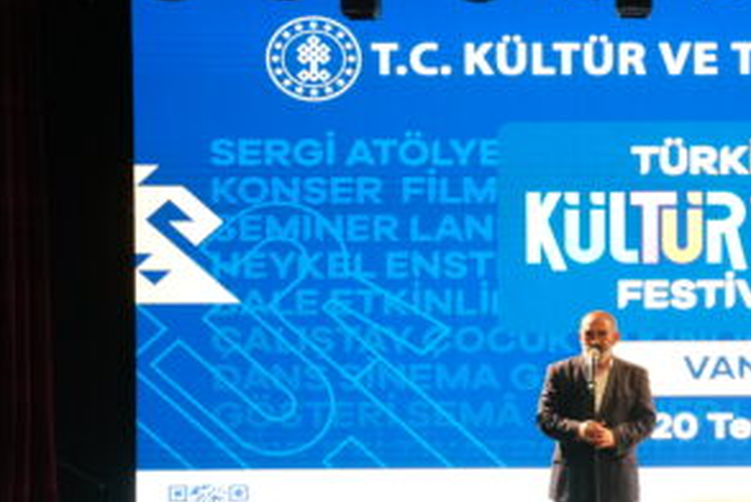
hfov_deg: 20.5
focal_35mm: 97
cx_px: 687
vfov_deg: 14.1
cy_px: 352
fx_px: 2032
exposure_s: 1/200
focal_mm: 52.7
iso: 5000
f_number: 2.8
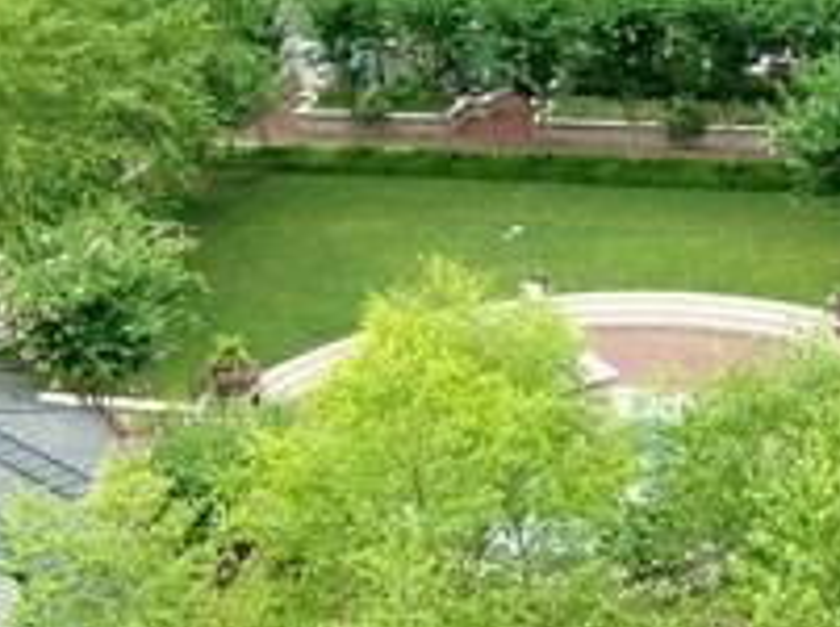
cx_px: 802
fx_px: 1914
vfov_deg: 18.6
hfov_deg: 23.9
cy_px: 314
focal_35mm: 79
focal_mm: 5.85
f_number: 2.8
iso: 64
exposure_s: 1/320
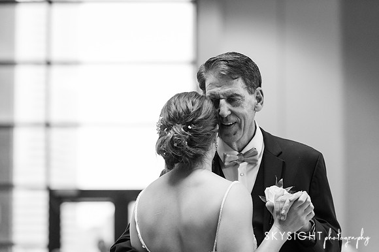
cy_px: 126
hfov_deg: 14.7
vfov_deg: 9.8
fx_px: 1470
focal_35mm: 140
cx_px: 190
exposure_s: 1/200
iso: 3200
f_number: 2.8
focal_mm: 135
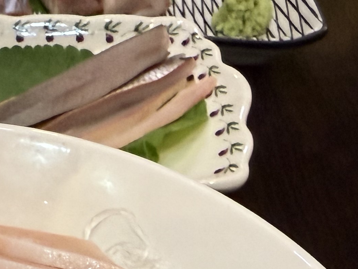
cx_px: -46
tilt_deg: -52.3
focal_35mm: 92
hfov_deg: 20.2
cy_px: 472
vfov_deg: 14.3
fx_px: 951
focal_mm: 2.22
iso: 250
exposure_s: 1/60
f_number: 2.2
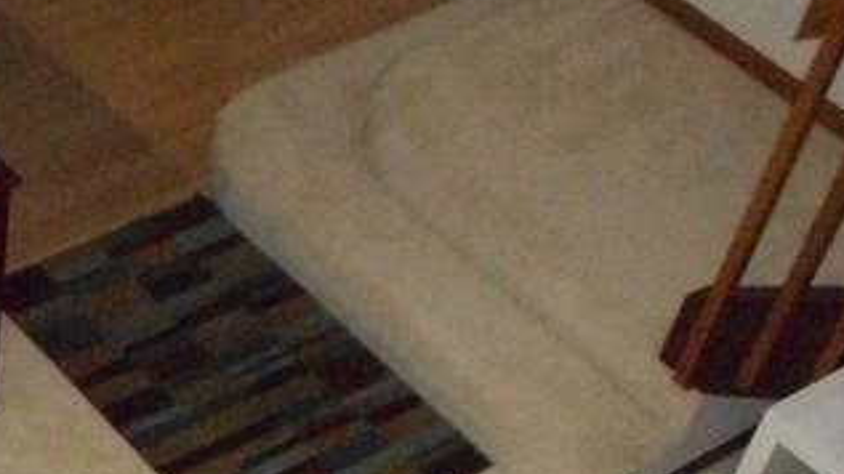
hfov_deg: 22.3
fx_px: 1969
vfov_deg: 13.1
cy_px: 682
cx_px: -165
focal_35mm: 88
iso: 1000
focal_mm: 4.5
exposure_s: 1/25
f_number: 3.7
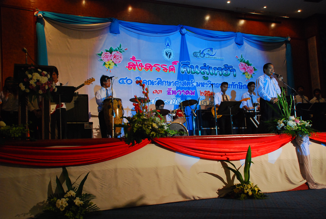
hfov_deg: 49.5
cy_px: 110
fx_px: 354
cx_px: 163
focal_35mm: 39
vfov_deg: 34.4
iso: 1000
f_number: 5.6
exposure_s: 1/25
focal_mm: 26
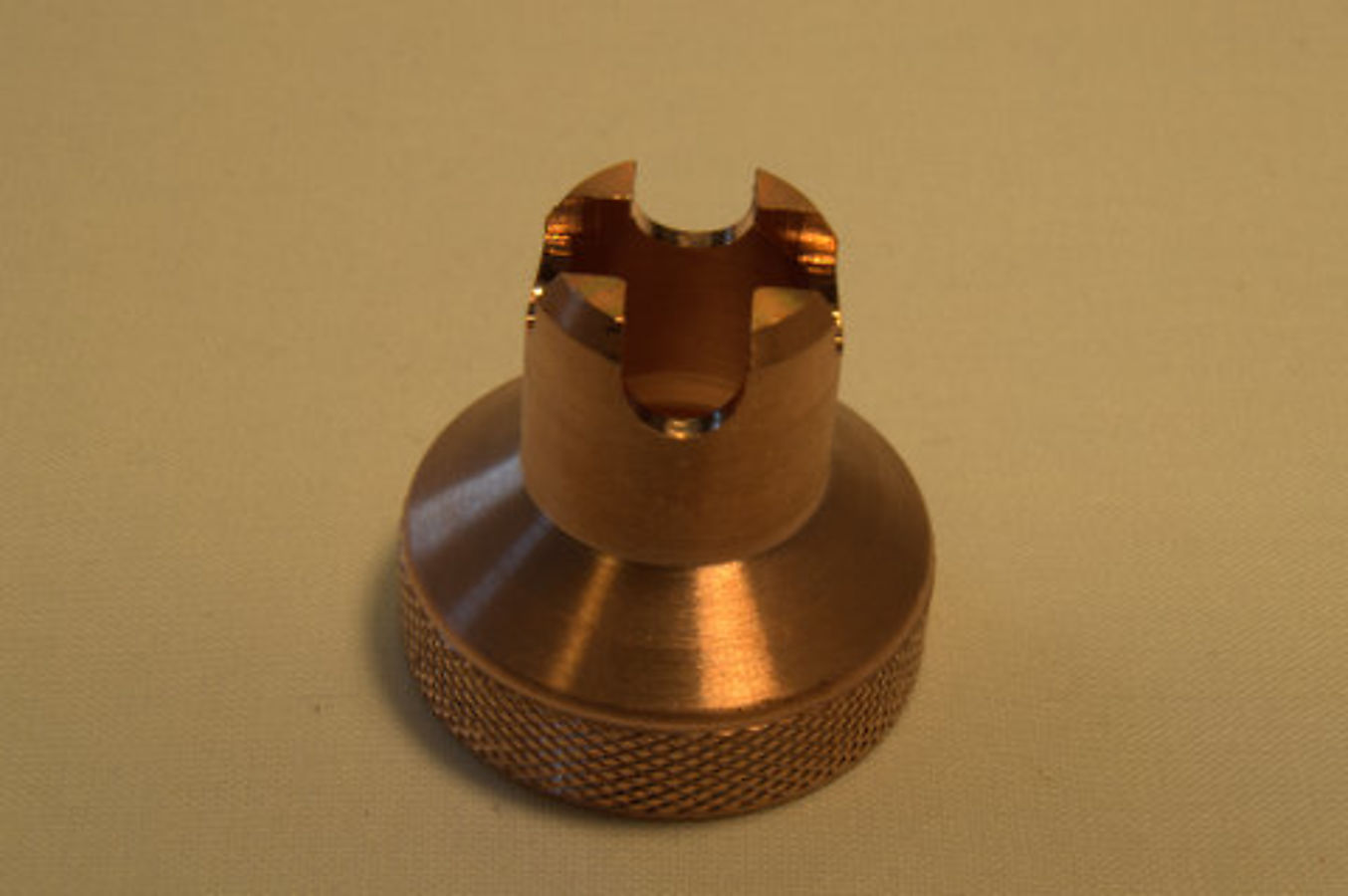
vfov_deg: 17.5
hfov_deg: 26.0
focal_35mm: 78
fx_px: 2918
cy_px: 448
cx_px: 674
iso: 100
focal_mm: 52
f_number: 32
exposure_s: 1/1.6
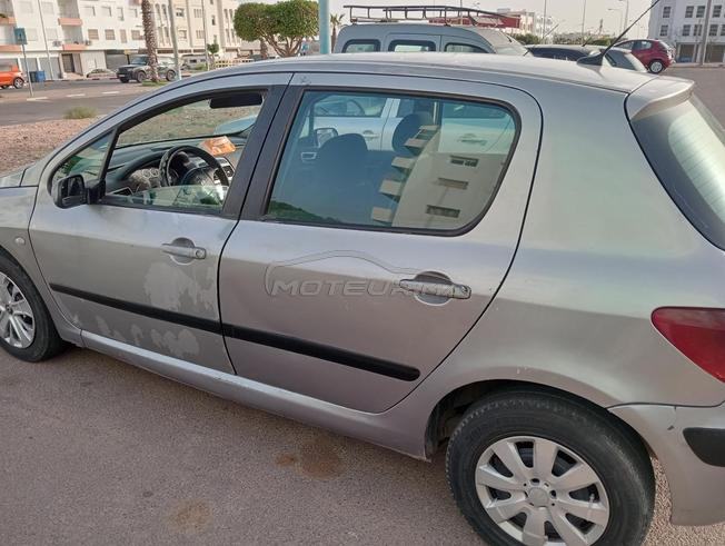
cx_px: 362
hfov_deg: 63.4
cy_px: 273
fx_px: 587
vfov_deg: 49.9
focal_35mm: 28
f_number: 1.8
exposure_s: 1/461
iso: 100
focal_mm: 3.98
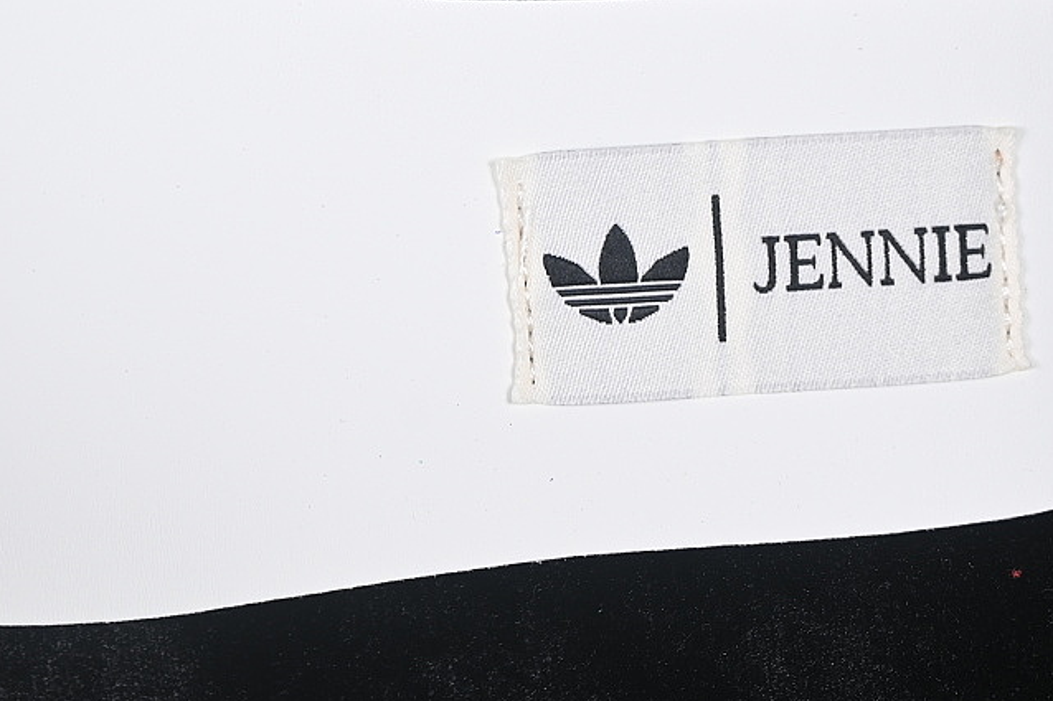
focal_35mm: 127
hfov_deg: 16.1
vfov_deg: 10.8
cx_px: 269
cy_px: 313
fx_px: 3714
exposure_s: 1/80
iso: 160
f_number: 7.1
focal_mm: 50
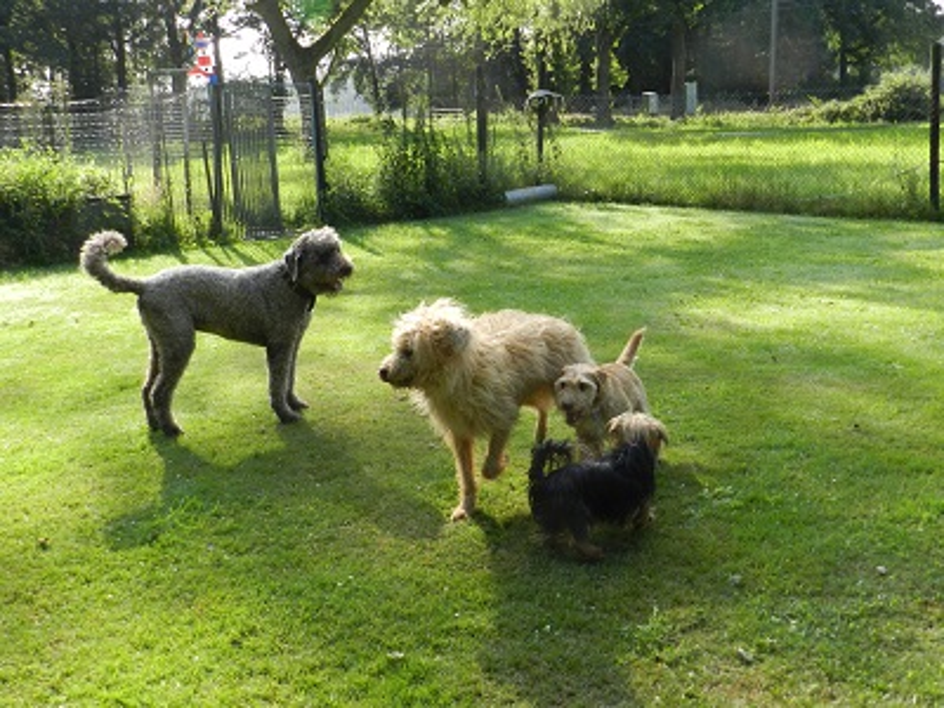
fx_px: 1036
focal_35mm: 38
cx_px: 472
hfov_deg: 49.0
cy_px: 354
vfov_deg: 37.7
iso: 160
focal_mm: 6.7
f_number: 4
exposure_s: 1/320
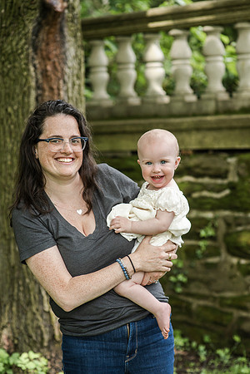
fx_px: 885
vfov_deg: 23.9
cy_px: 187
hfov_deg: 16.1
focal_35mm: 85
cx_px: 125
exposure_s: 1/1250
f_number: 3.5
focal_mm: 85
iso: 800
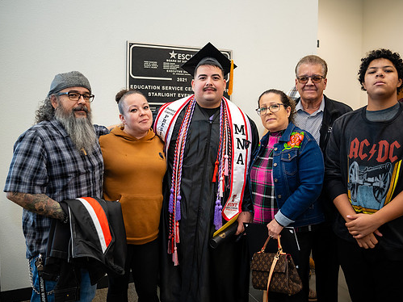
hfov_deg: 58.3
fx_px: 361
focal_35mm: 31
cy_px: 144
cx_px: 218
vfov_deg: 45.4
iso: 1000
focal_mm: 24
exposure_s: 1/125
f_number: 2.8
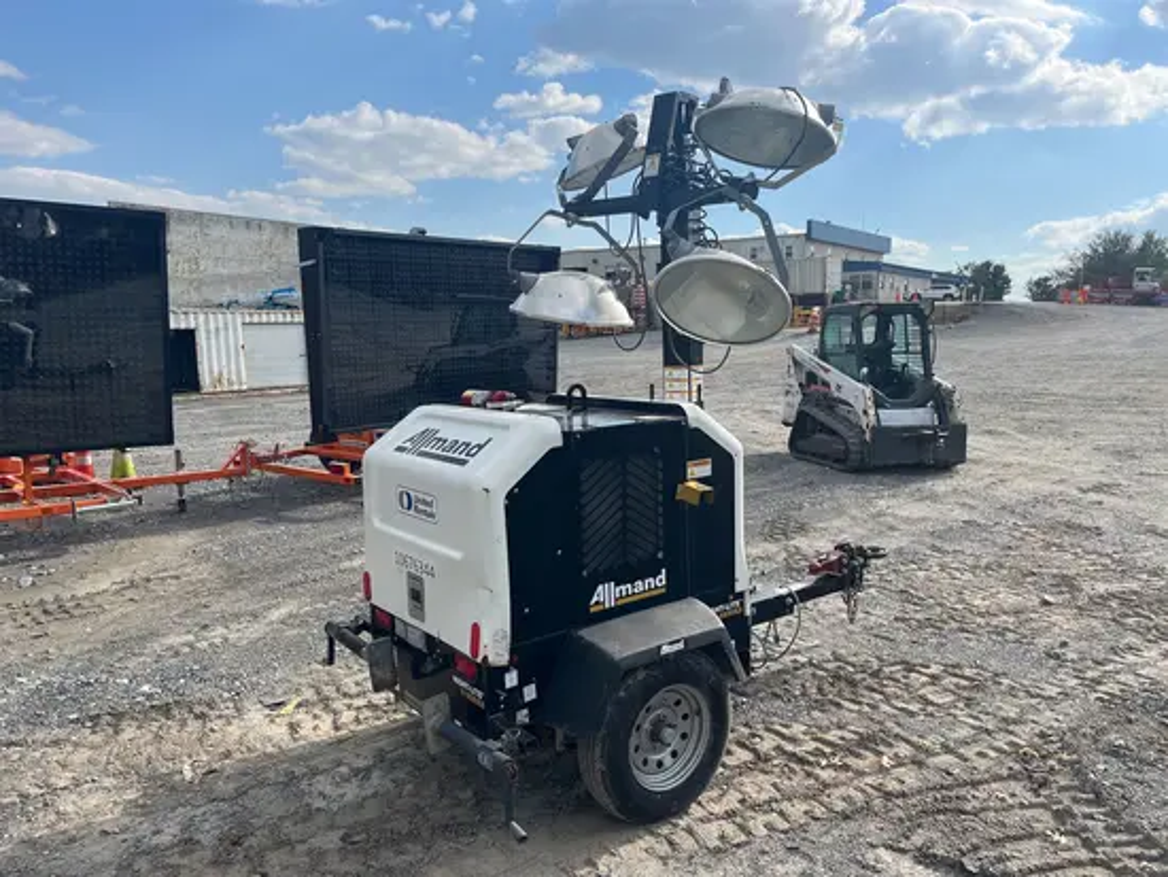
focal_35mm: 26
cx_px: 584
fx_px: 878
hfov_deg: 67.3
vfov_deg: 53.1
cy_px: 438
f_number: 1.6
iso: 50
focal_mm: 5.1
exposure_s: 1/3049
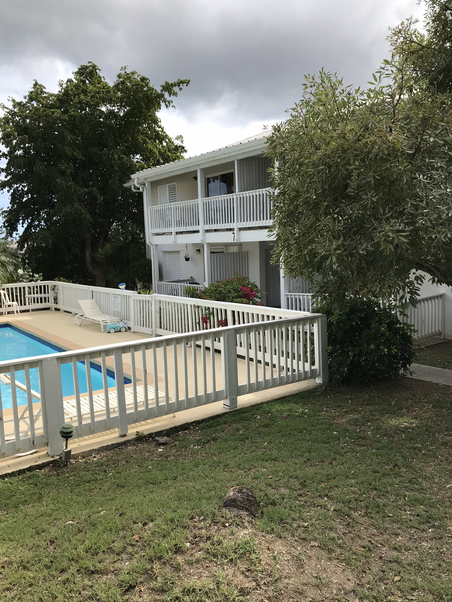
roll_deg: +1.4
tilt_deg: -4.3
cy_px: 301
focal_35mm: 28
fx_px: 487
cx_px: 226
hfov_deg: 49.7
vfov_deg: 63.4
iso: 20
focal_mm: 3.99
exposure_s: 1/1742
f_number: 1.8
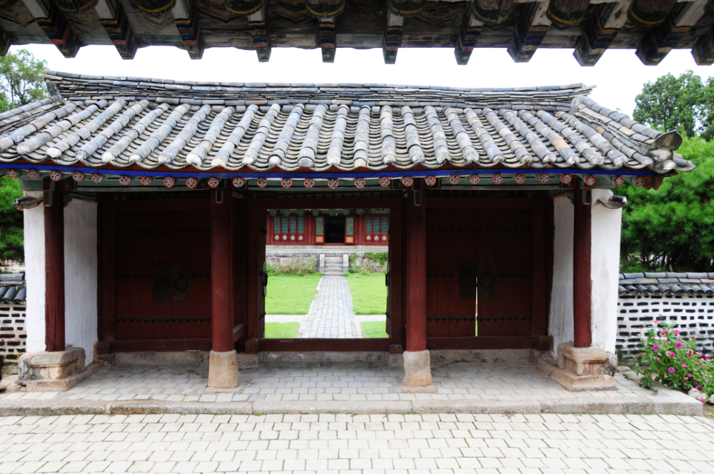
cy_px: 237
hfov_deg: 62.0
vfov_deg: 43.5
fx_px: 594
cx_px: 357
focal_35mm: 30
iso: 640
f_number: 8
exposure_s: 1/250
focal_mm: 20
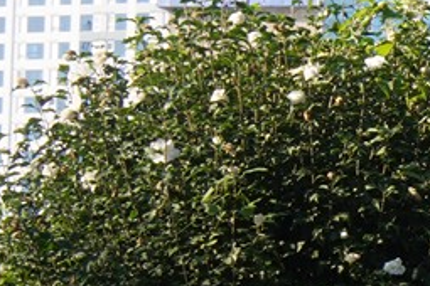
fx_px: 3273
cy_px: 446
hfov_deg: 6.3
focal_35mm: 274
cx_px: 1634
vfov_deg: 5.0
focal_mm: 35
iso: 400
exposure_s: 1/100
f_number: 13
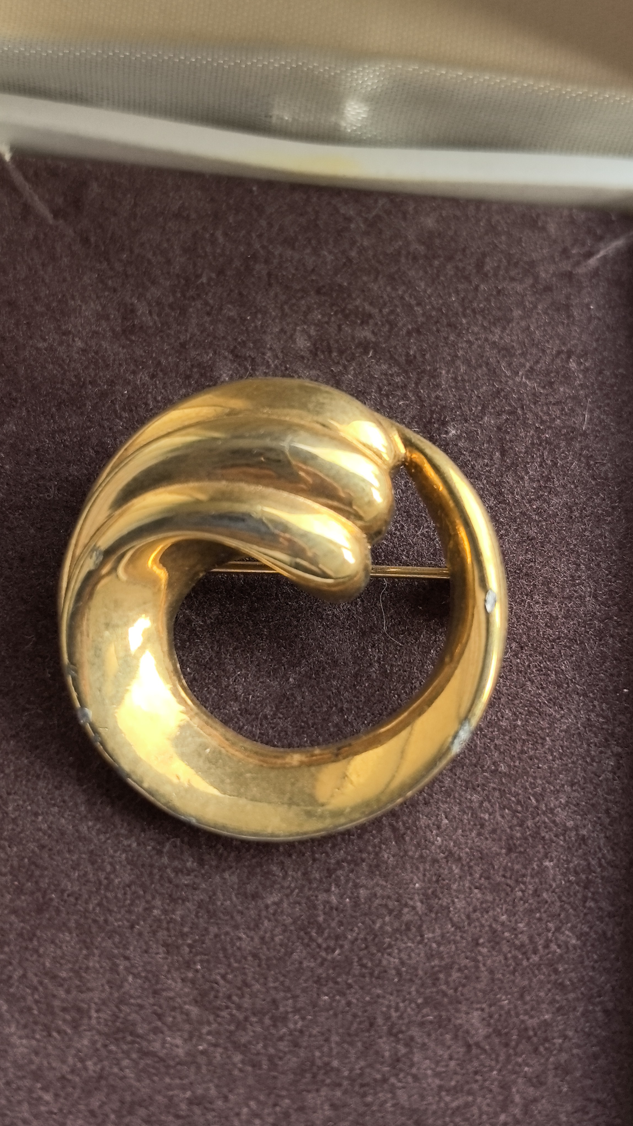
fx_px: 1343
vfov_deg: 45.5
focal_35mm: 45
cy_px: 561
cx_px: 304
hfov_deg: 26.5
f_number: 2
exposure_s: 1/168
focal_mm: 6.98
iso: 50
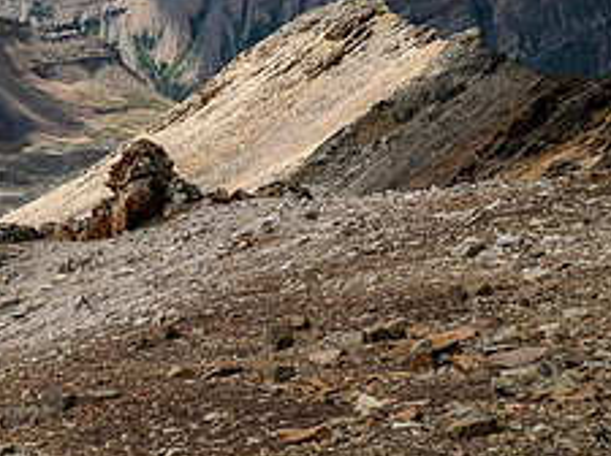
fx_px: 1093
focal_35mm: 62
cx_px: -62
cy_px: -4
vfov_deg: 22.6
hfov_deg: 28.4
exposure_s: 1/250
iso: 200
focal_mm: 12
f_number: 8
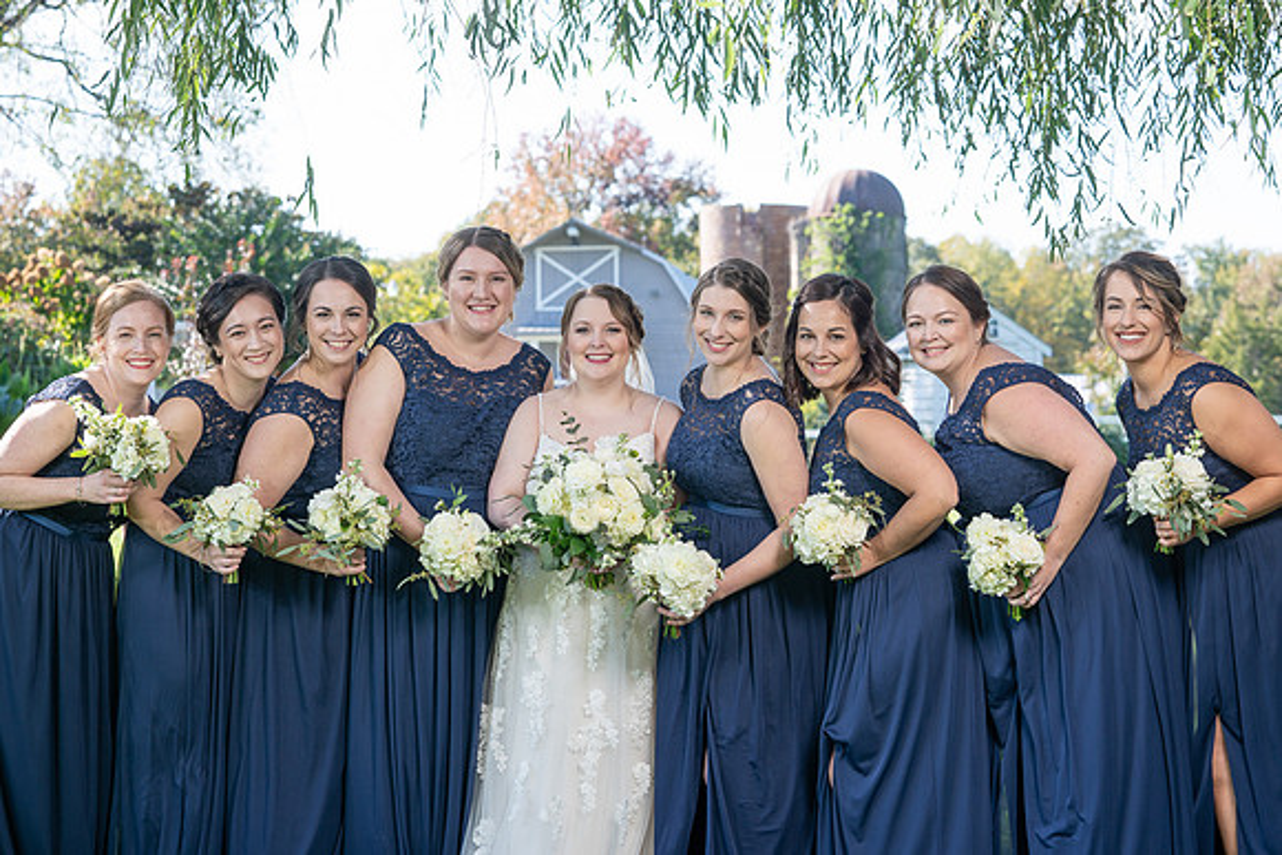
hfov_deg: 24.8
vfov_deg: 16.7
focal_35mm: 82
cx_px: 633
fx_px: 2919
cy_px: 387
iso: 200
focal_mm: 74
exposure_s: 1/200
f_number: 5.6
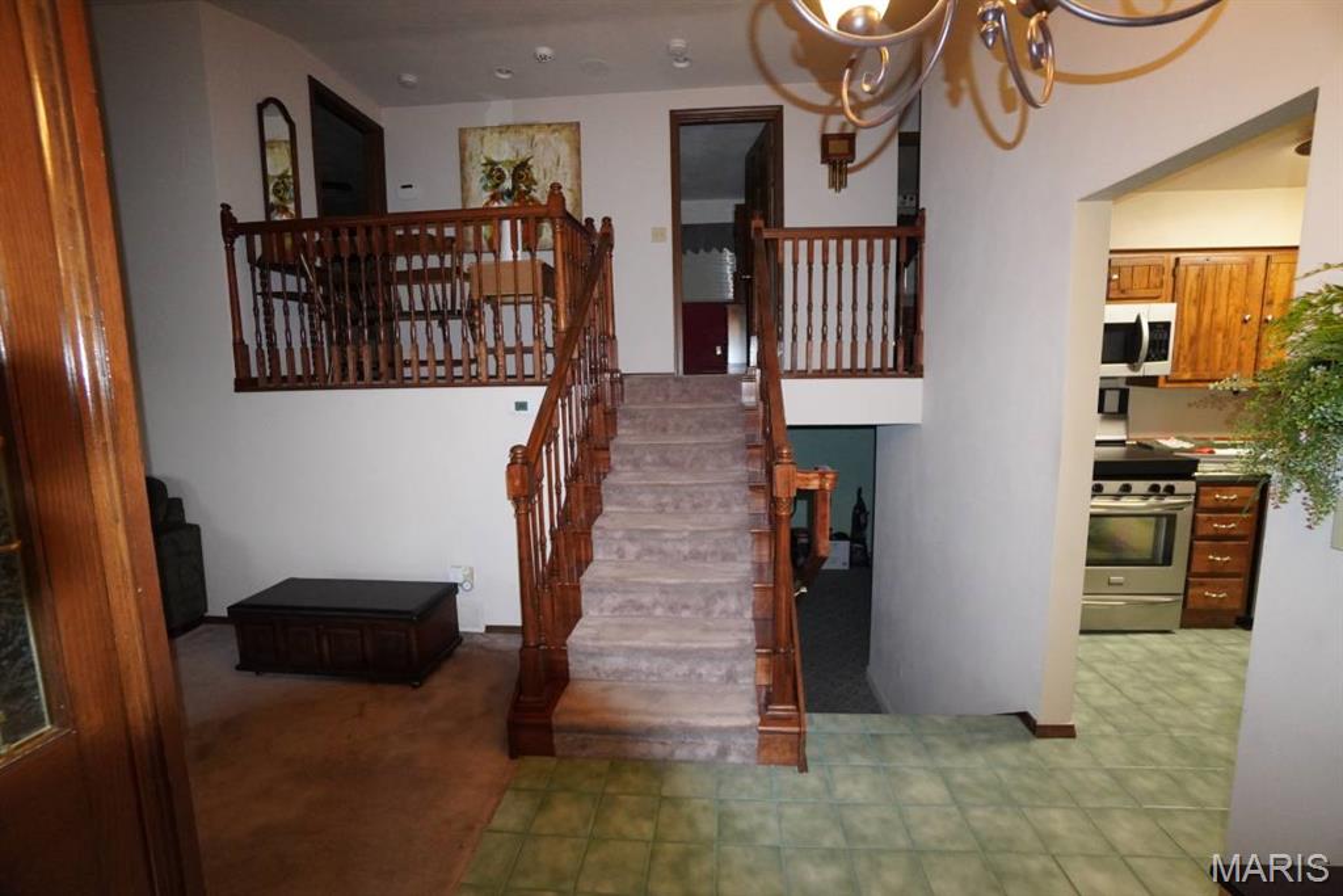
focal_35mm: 15
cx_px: 672
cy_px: 448
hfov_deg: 100.4
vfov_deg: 77.3
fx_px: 560
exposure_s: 1/160
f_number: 4
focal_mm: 10
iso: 3200
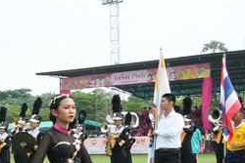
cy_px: 187
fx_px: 919
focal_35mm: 135
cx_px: -198
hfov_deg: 13.6
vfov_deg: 10.0
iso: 1250
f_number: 5.6
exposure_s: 1/1600
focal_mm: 20
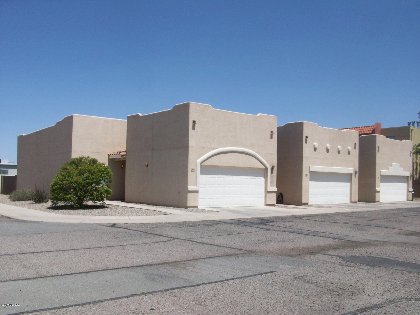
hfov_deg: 54.0
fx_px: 413
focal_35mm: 34
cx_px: 210
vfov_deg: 41.8
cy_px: 158
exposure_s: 1/469
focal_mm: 5.7
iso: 64
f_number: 5.5
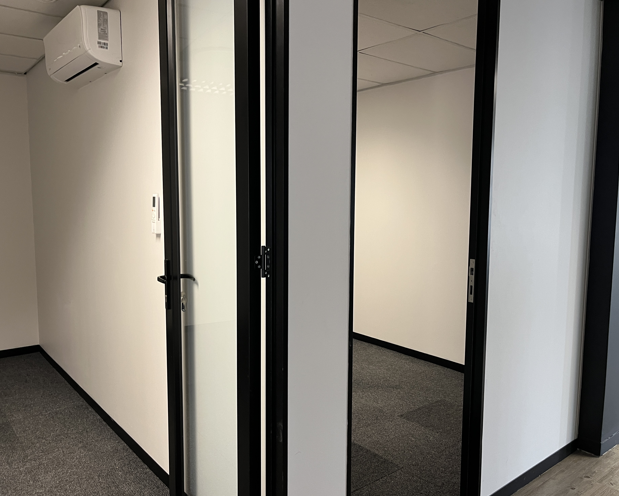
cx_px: 309
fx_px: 513
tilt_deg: -7.4
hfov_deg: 62.2
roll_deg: -0.7
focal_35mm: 28
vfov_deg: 51.5
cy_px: 249
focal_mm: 5.1
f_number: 1.6
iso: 160
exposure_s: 1/50
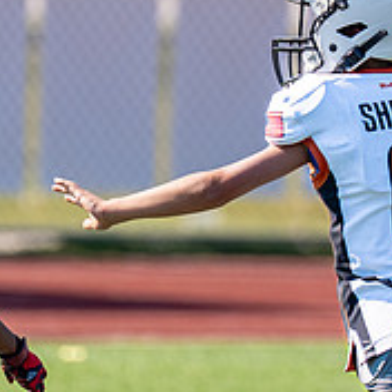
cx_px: 318
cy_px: 180
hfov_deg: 1.7
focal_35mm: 1028
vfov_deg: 1.7
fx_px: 13171
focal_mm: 200
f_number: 2.8
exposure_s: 1/2000
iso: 100
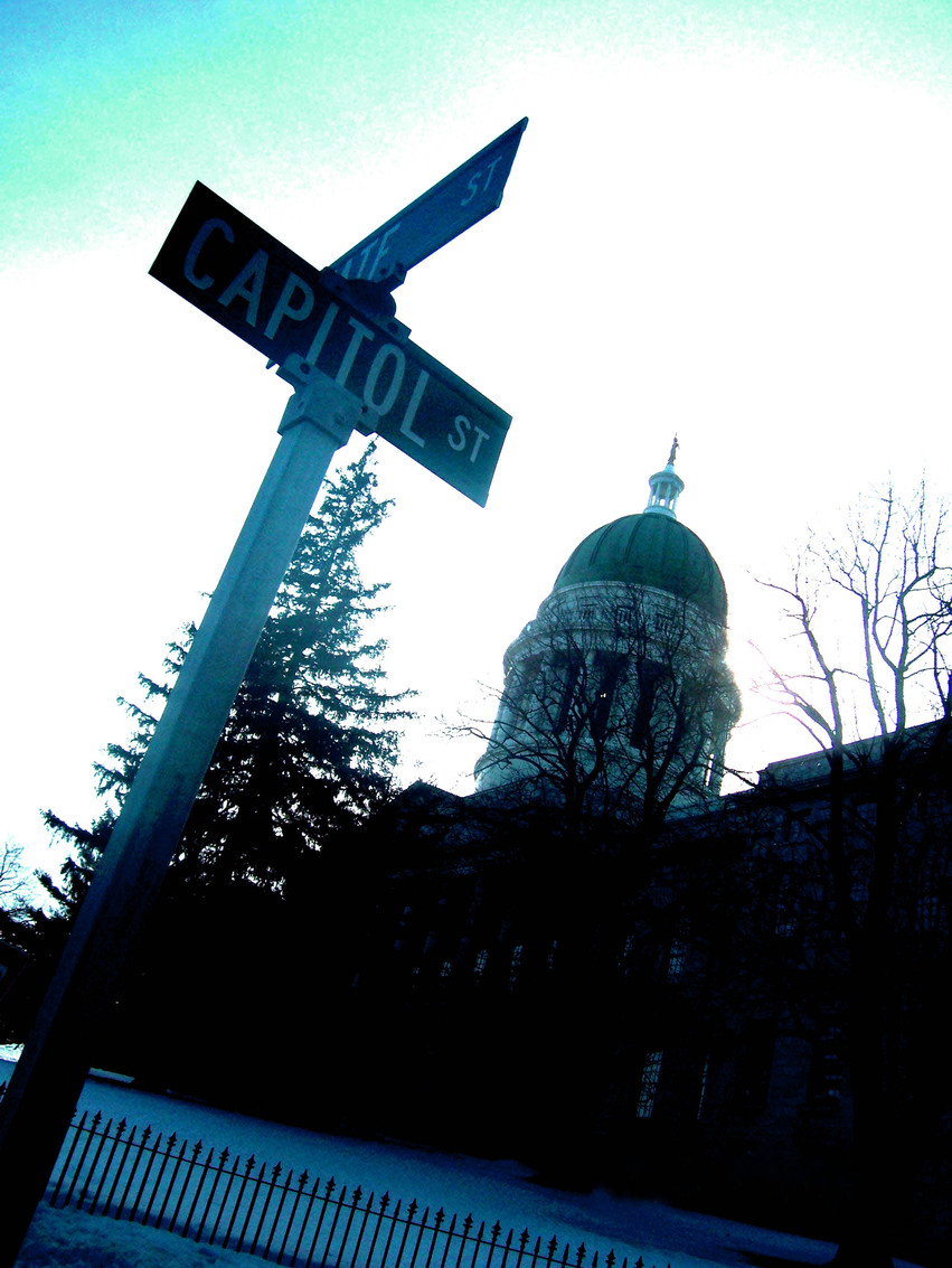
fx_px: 1246
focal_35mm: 34
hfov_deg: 41.8
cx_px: 476
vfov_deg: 53.9
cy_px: 634
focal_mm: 5.6
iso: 80
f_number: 5.1
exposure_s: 1/1000
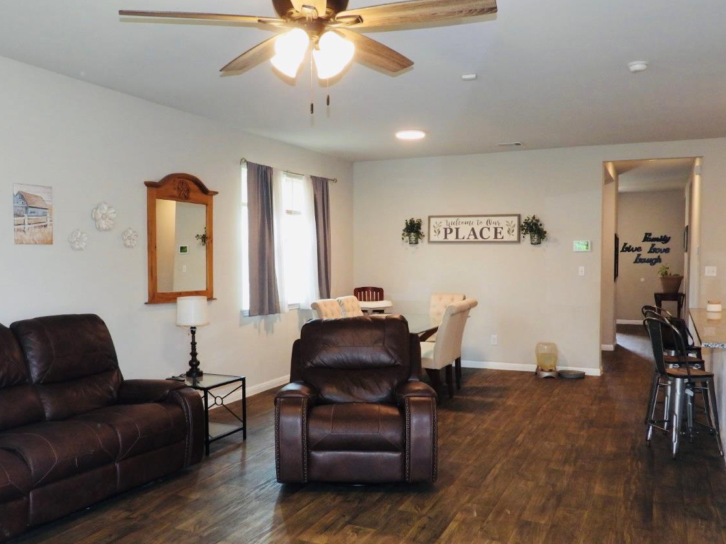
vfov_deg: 45.4
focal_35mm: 31
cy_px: 295
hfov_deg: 58.3
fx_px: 650
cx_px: 352
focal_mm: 4.3
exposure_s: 1/30
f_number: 2.8
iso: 200
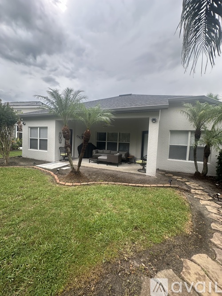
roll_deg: -3.3
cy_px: 148
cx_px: 111
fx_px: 120
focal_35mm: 14
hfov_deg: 85.7
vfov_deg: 102.1
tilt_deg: -3.3
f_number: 2.2
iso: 40
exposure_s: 1/320
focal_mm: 2.22
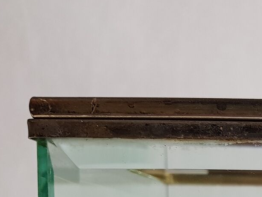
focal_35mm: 85
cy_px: 304
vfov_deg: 15.8
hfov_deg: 20.0
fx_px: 643
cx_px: 390
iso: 80
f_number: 1.7
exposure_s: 1/100
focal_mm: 4.2
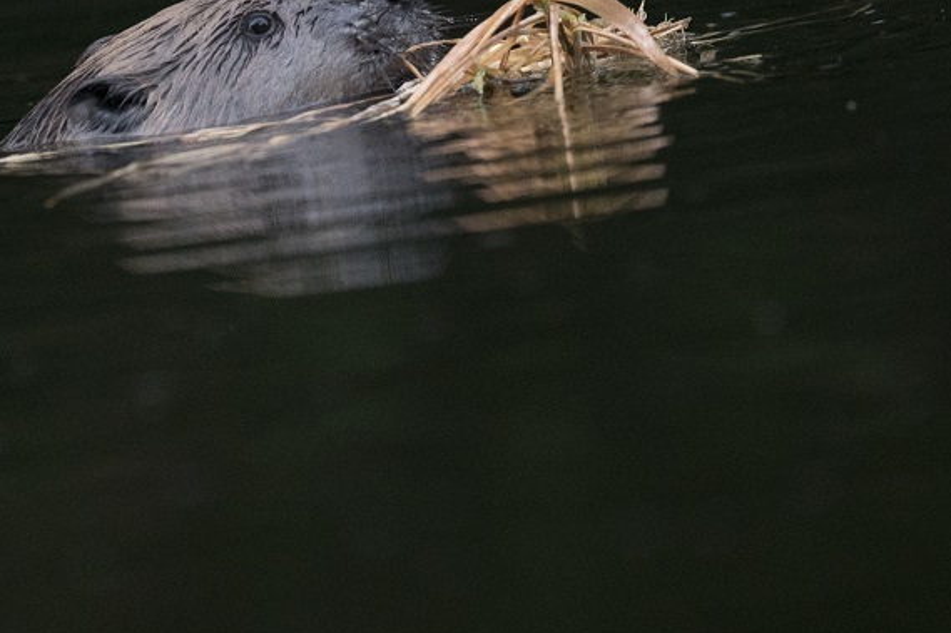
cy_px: 252
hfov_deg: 1.6
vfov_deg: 1.1
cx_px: 374
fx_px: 33405
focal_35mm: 1265
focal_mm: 500
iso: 6400
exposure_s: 1/500
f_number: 4
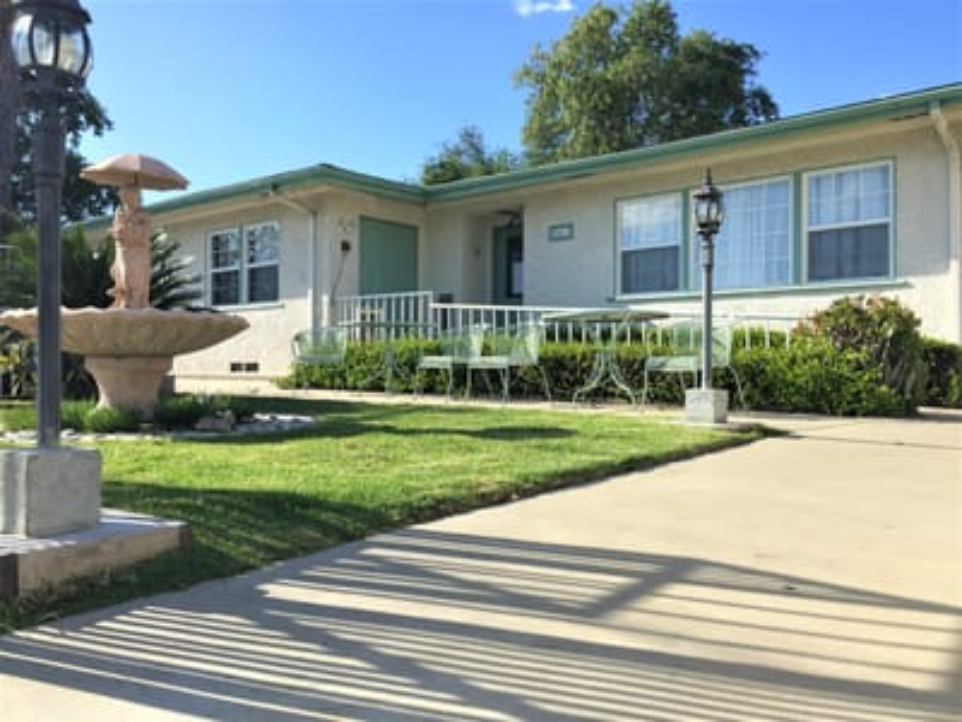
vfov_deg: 48.2
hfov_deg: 61.7
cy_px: 361
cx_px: 481
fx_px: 806
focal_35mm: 29
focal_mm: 4.15
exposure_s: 1/1799
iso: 32
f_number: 2.2
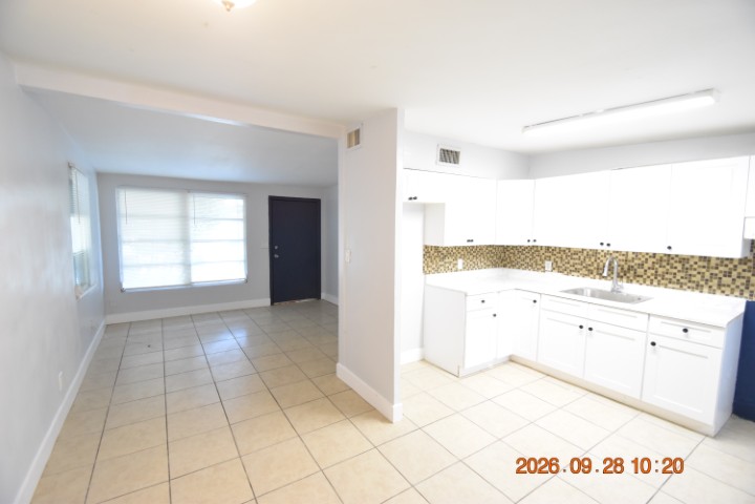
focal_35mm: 15
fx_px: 315
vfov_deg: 77.3
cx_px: 378
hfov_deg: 100.4
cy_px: 252
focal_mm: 10
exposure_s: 1/60
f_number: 3.5
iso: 1800
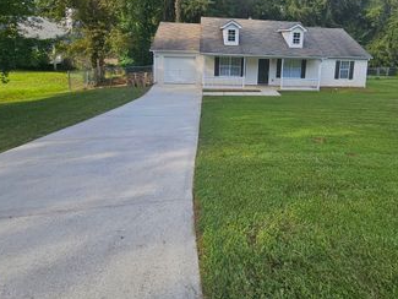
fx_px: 230
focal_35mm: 20
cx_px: 235
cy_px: 73
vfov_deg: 62.1
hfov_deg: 80.9
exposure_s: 1/392
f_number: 2.2
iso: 50
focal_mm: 2.2
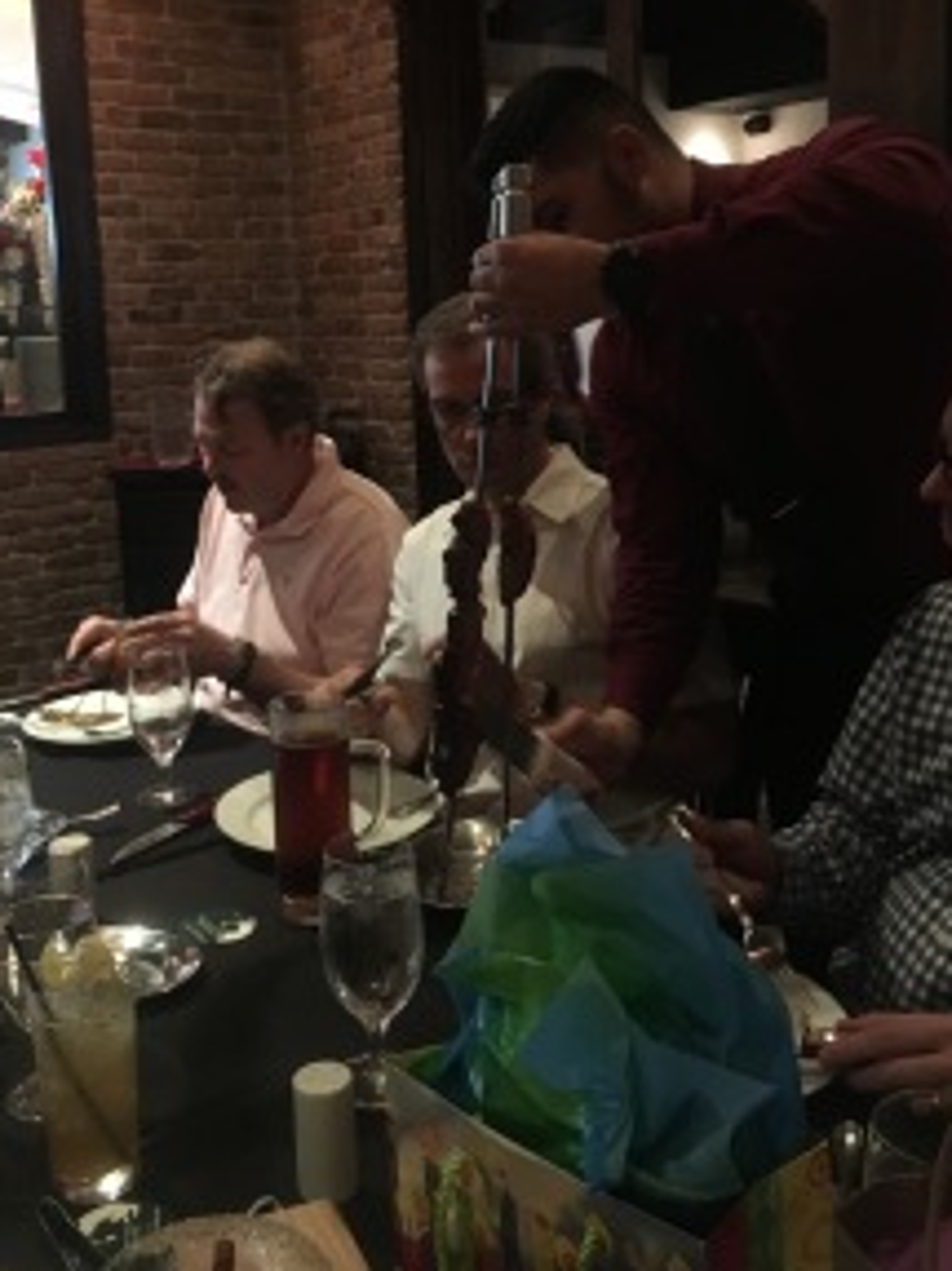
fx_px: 1358
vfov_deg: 49.7
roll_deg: +3.6
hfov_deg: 38.5
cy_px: 483
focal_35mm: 37
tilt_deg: -7.5
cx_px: 376
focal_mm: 4.15
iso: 640
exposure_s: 1/15
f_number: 2.2
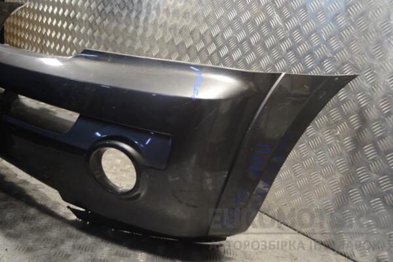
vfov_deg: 36.9
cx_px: 196
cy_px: 131
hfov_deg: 53.1
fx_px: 393
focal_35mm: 36
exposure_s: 1/30
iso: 125
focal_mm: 24
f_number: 4
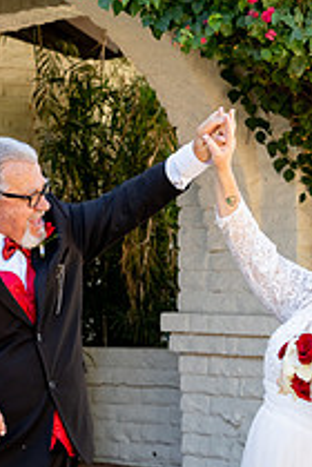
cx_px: 183
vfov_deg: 13.6
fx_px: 1950
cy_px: 418
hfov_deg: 9.1
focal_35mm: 150
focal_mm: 70
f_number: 5.6
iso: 640
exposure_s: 1/250
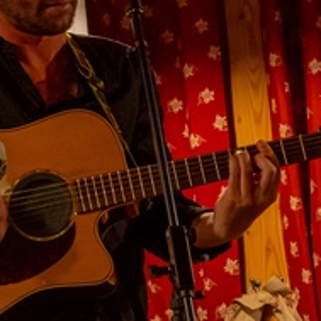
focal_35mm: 224
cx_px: -3
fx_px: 2350
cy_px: 58
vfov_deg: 7.8
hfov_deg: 7.8
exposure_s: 1/50
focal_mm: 40
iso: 3200
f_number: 3.2
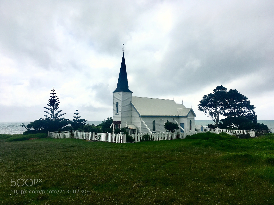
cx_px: 137
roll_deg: +0.4
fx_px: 230
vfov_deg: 48.2
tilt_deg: +3.5
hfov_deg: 61.7
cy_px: 102
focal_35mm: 29
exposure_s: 1/2198
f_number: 2.2
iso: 25
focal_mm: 4.15
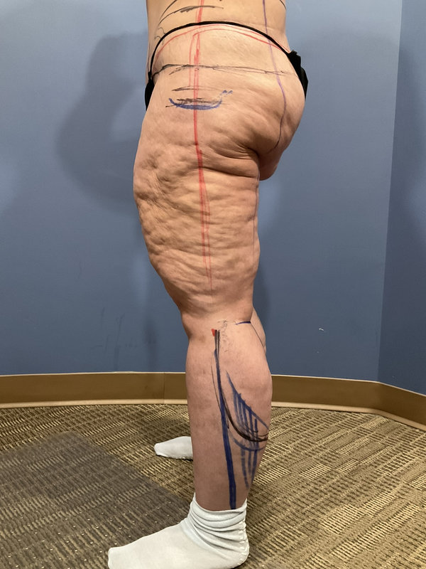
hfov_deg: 48.2
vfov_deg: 61.7
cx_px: 213
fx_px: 476
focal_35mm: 29
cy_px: 284
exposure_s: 1/60
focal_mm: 3
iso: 250
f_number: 1.8
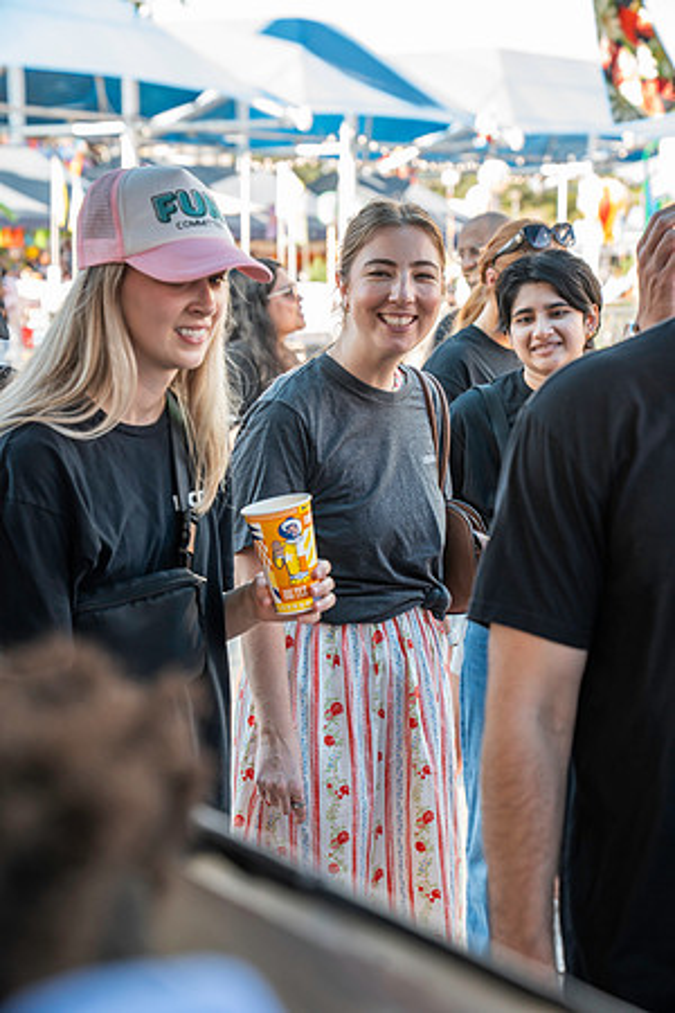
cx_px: 338
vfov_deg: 28.8
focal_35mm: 70
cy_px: 506
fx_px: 1969
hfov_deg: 19.5
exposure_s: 1/200
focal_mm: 70
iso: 400
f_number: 4.5
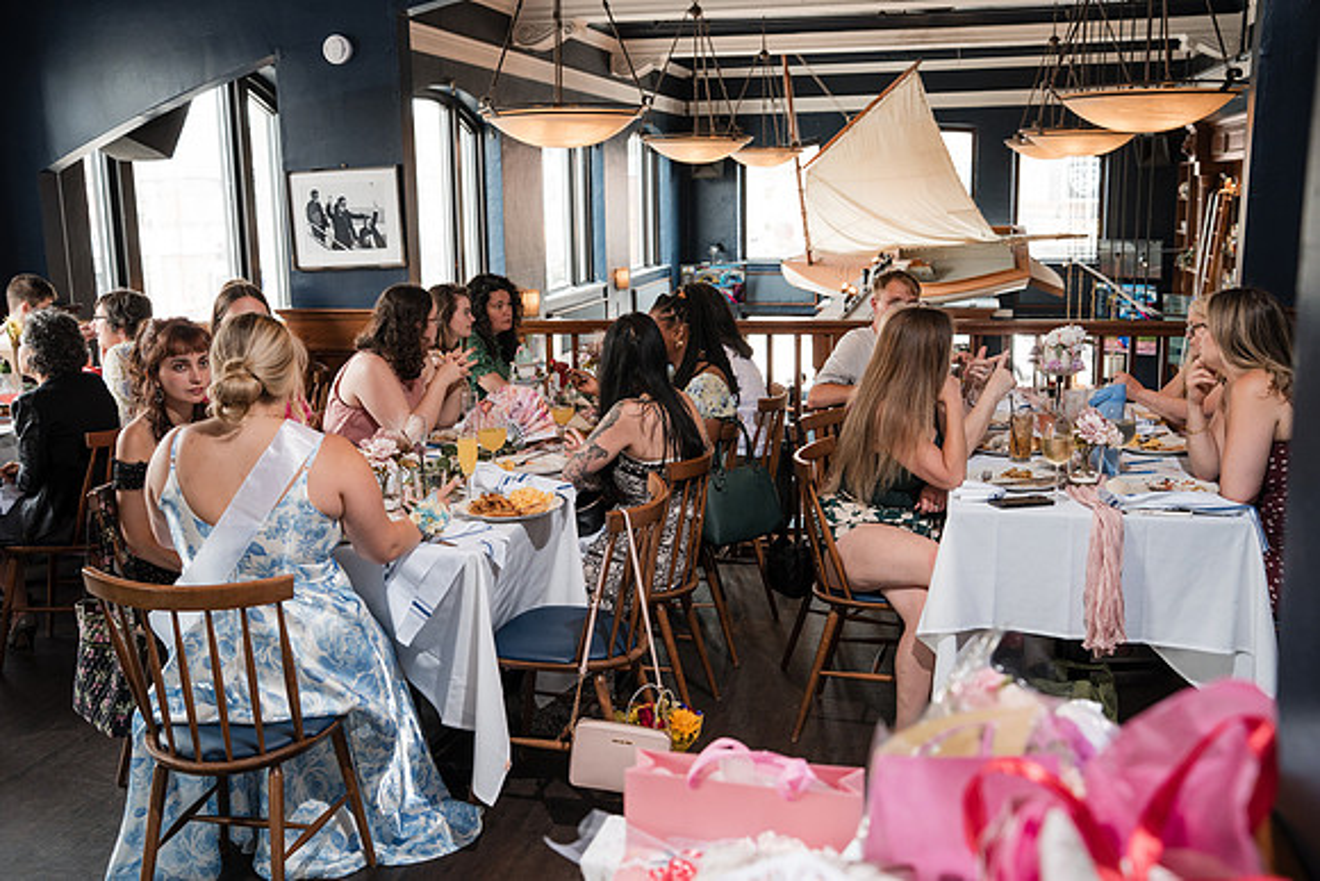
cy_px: 440
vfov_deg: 37.9
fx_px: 1284
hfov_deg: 54.4
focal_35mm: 35
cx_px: 660
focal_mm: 35
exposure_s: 1/250
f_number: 4
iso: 800
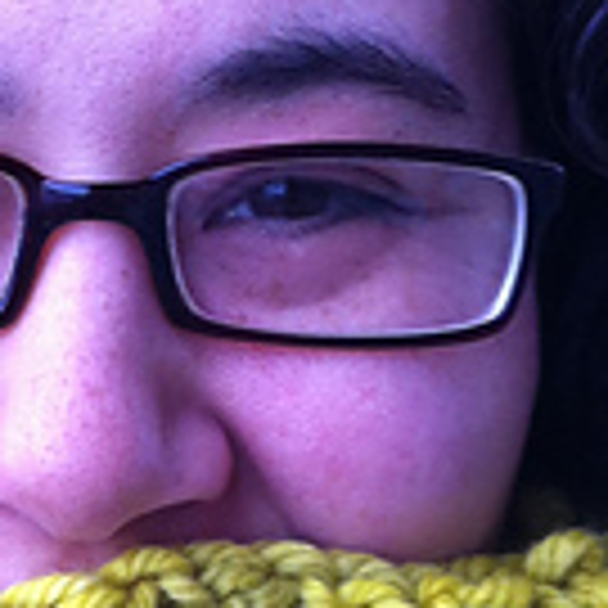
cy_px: 842
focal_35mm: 146
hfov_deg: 11.9
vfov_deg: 11.6
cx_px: 32
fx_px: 2901
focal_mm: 3.85
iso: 100
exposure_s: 1/30
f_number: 2.8
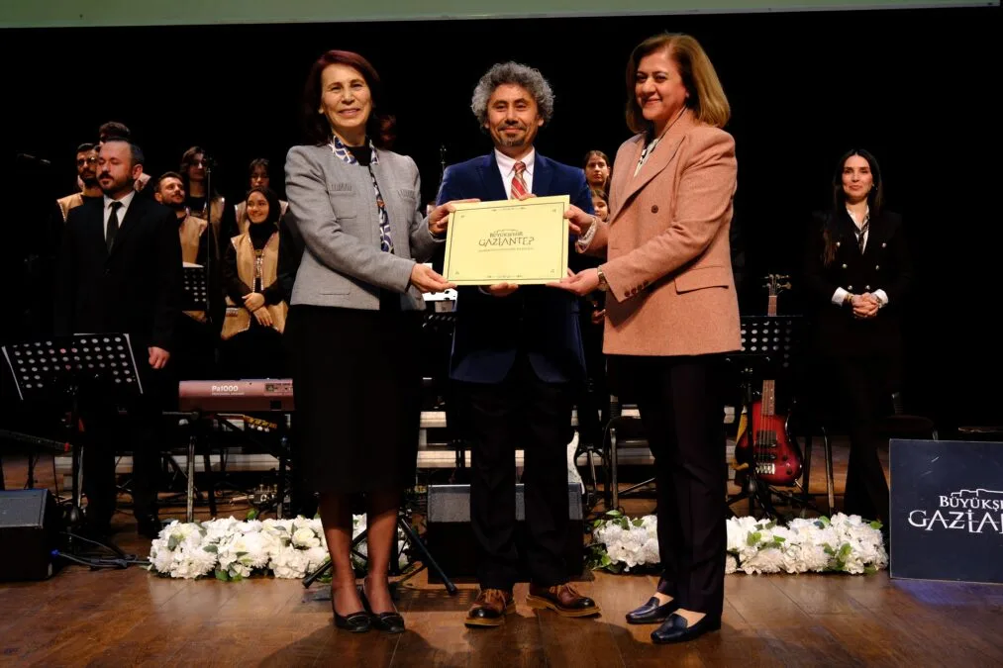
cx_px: 502
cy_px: 334
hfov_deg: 48.5
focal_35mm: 40
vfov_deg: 33.4
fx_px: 1114
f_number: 4
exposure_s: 1/60
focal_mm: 26.4
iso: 500
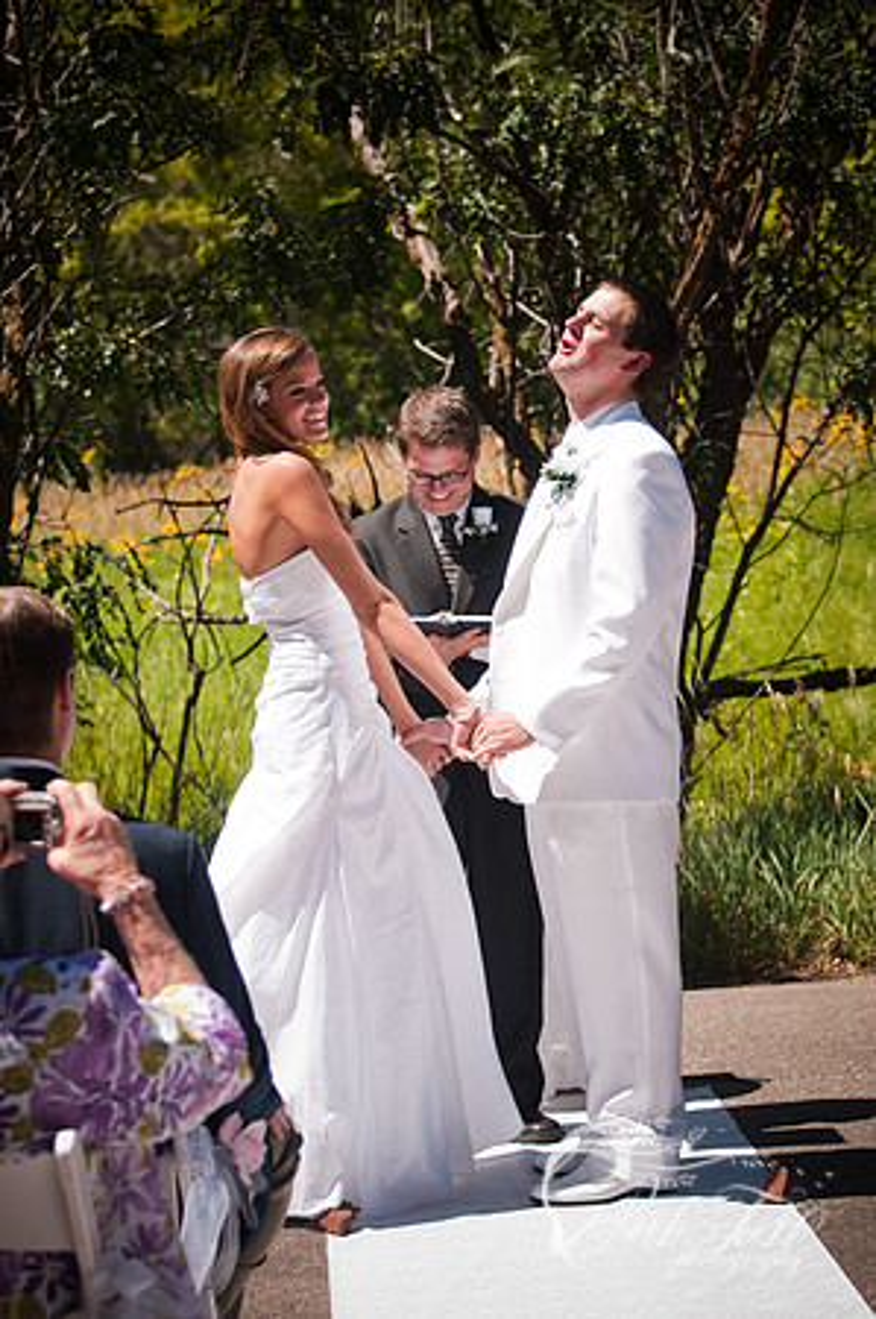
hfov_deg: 13.0
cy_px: 660
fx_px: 3841
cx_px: 438
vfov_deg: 19.5
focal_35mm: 105
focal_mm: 70
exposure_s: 1/2000
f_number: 4.5
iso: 500
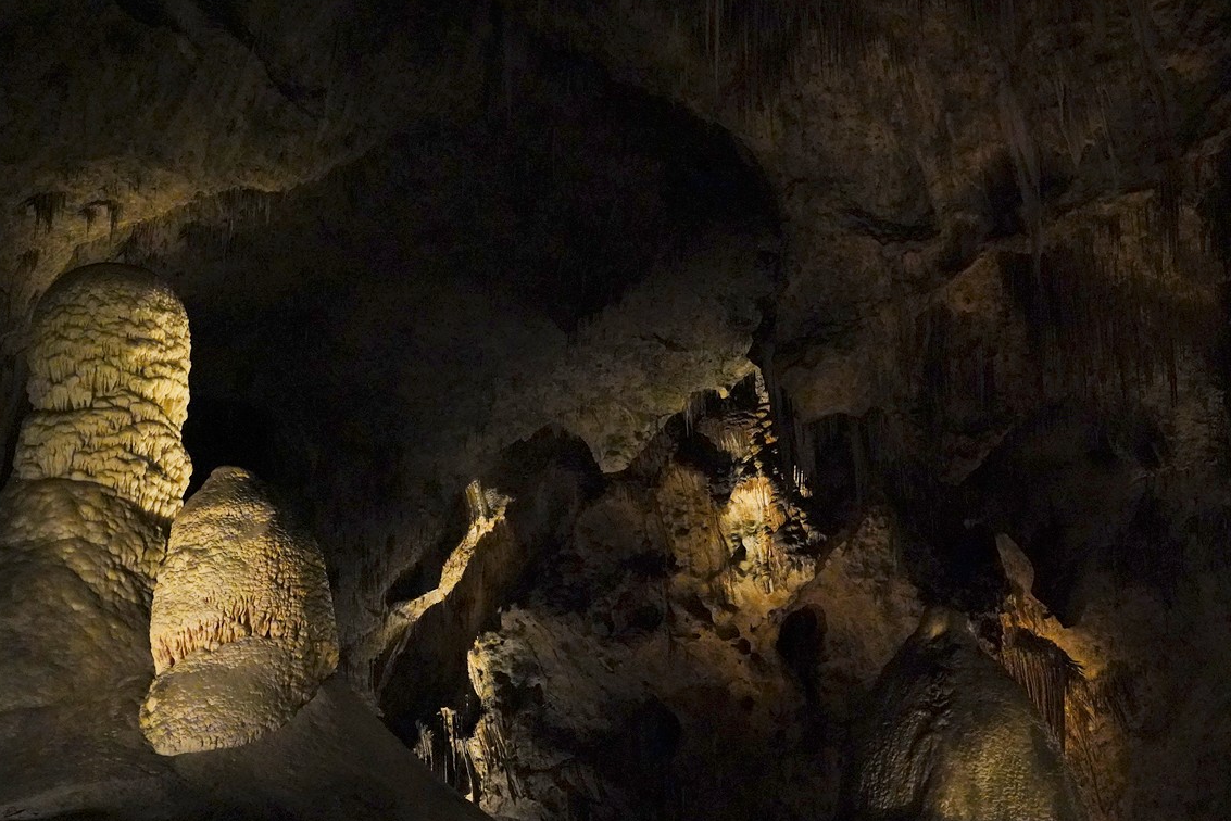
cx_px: 631
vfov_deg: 22.4
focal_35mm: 60
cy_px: 628
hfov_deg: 33.4
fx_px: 2052
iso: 12800
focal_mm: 34
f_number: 4.5
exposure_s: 1/80
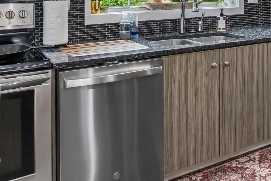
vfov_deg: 26.6
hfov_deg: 40.5
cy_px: -13
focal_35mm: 47
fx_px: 353
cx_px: 212
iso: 400
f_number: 13
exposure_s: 1/3.33
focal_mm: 14.6
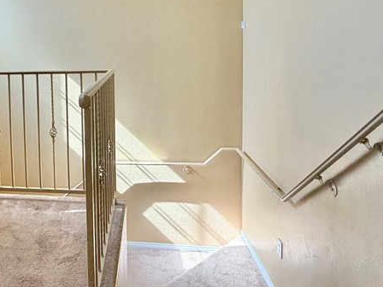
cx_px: 92
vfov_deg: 42.4
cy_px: 62
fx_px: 354
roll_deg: +1.9
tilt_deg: -4.2
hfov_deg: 54.0
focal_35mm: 32
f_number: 2.2
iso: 250
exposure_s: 1/60
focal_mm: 2.22
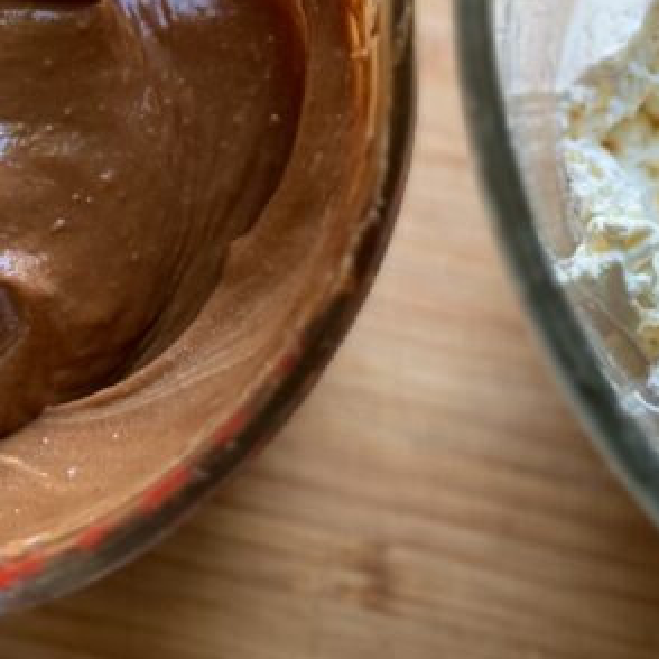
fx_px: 1594
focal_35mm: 74
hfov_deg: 23.2
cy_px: 61
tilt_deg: -76.7
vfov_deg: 22.8
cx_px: 448
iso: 250
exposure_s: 1/60
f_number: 1.78
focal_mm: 6.76
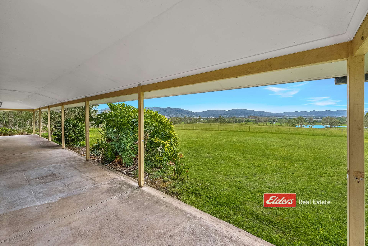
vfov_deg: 81.2
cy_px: 123
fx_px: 143
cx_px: 184
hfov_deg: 104.2
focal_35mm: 14
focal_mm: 14
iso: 200
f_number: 7.1
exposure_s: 1/100
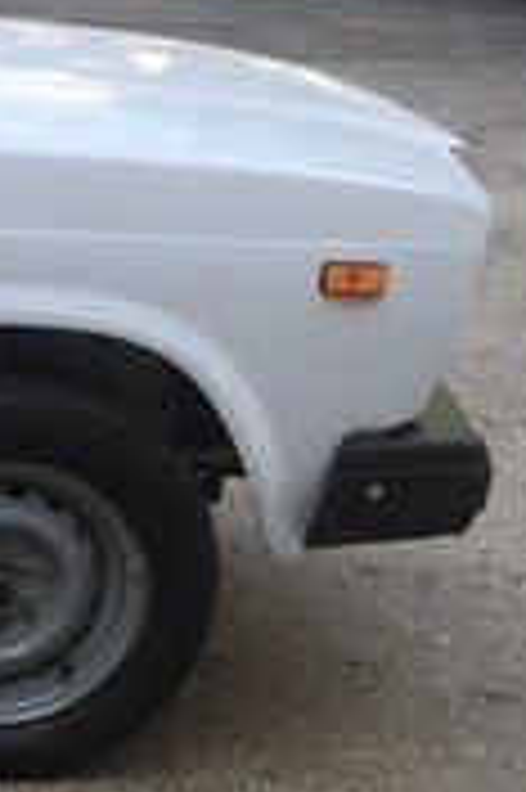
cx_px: -872
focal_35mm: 113
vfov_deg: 18.1
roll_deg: +0.5
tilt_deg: -14.2
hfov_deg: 10.0
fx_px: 2481
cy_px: 479
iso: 32
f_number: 2.2
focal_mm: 4.15
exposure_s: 1/670
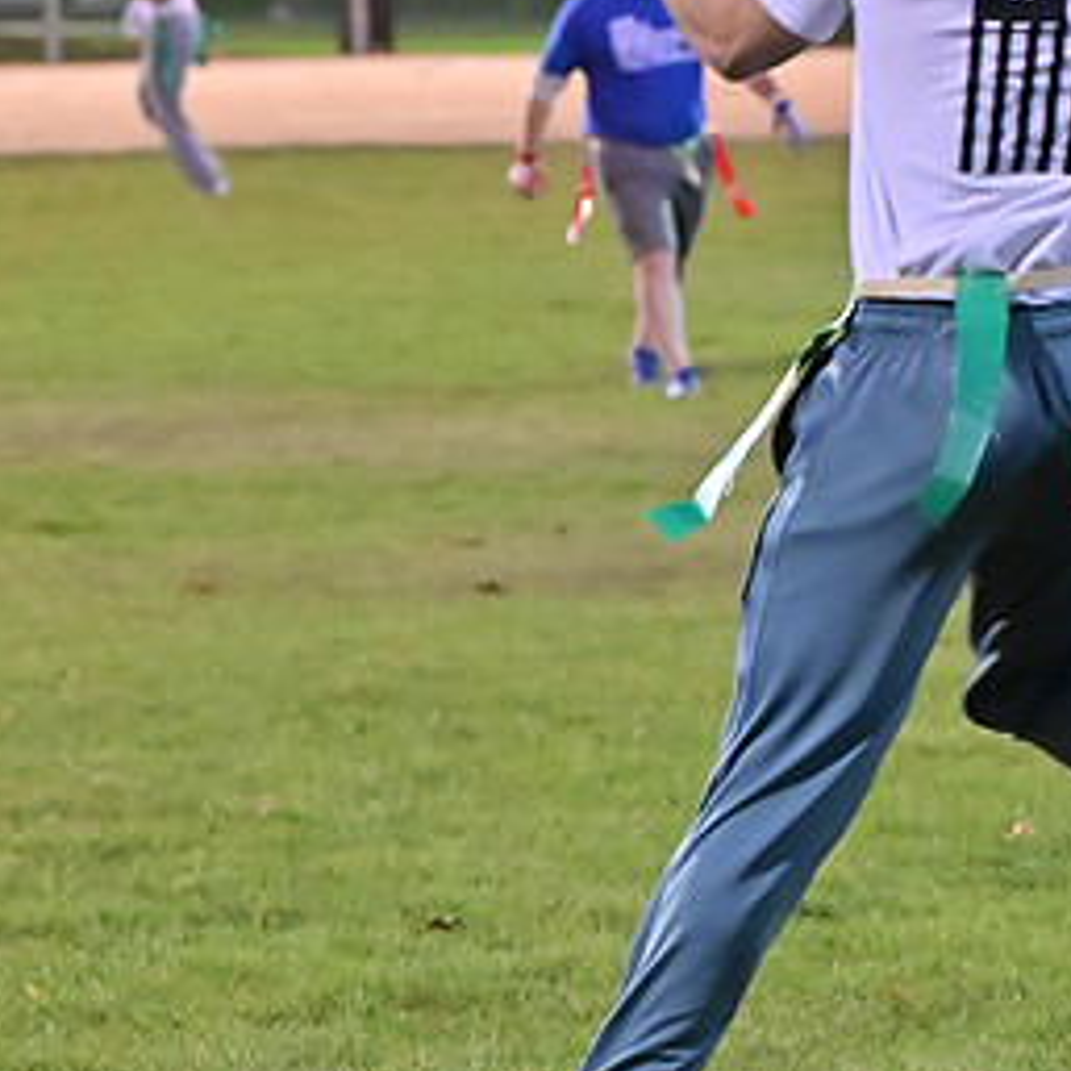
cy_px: 606
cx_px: 442
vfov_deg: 6.1
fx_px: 10081
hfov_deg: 6.1
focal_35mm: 288
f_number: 4
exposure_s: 1/400
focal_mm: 100
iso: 6400
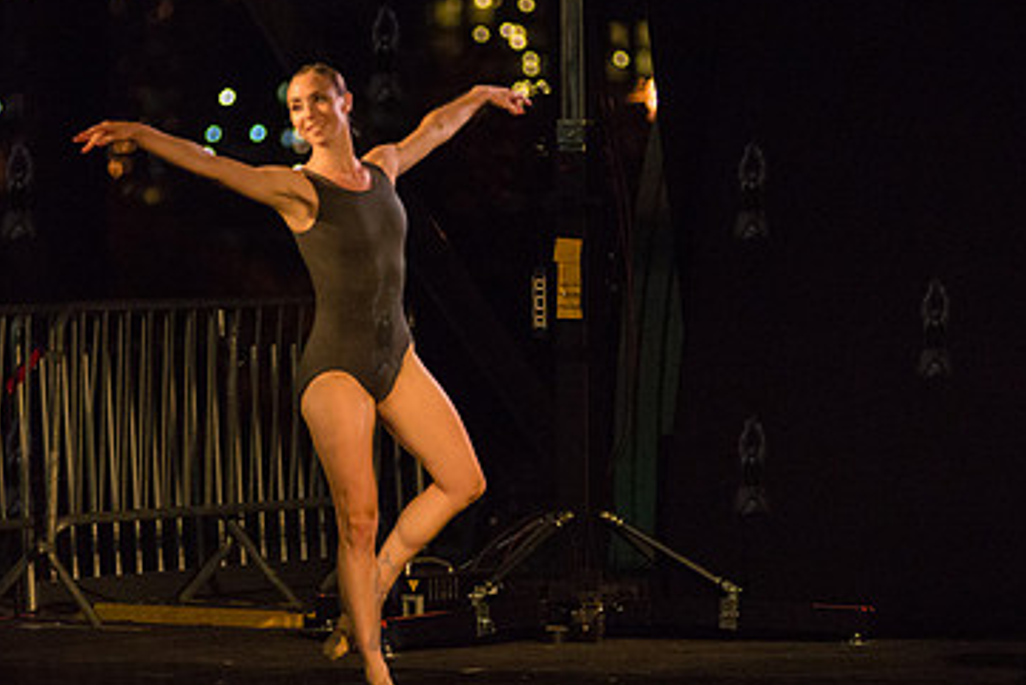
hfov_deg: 7.5
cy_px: 325
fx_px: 7783
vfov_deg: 5.0
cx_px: 384
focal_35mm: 273
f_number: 2.8
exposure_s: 1/640
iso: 4000
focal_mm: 170
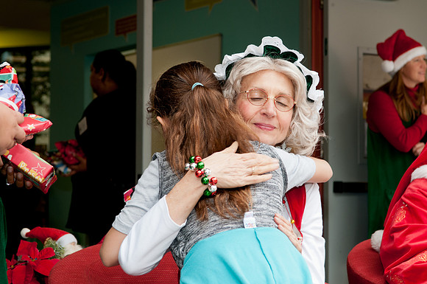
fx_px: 977
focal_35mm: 82
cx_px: 214
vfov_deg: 16.5
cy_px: 142
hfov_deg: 24.6
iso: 320
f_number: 5.6
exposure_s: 1/125
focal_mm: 55
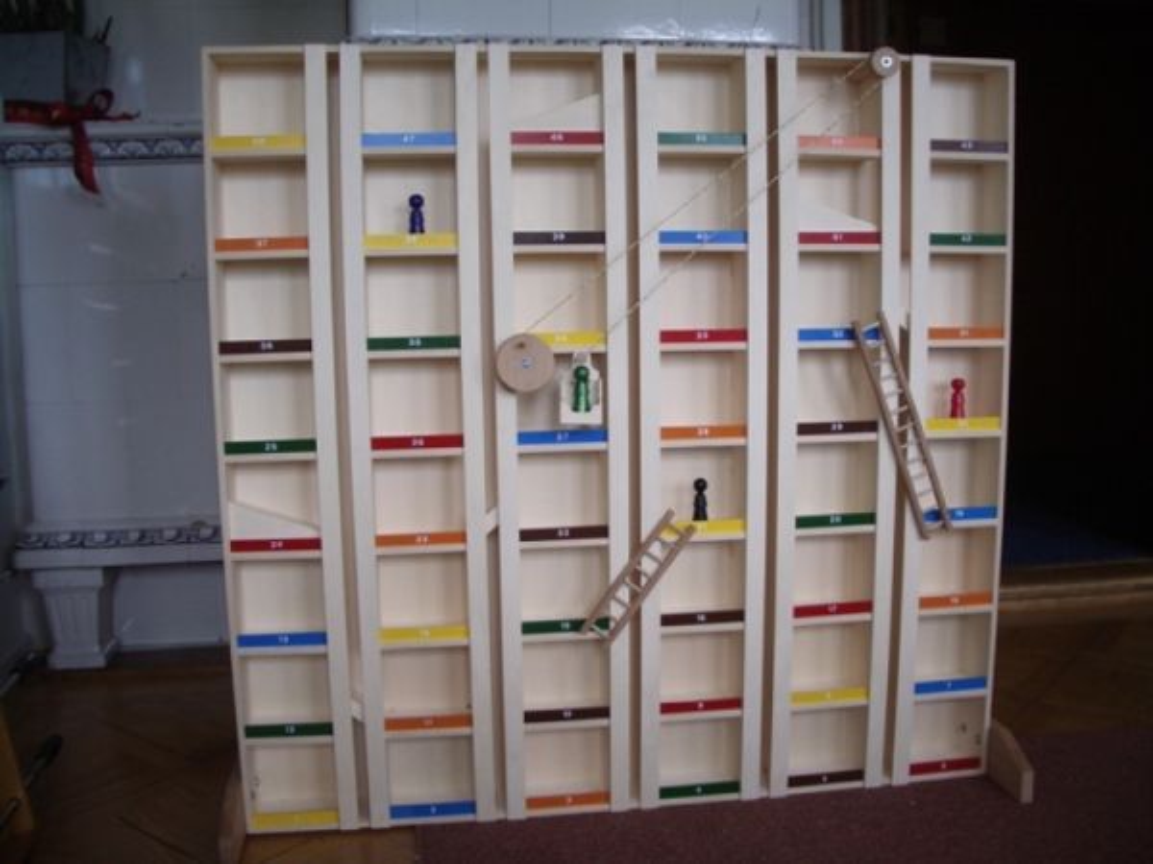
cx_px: 576
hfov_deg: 52.6
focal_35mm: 35
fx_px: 1166
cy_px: 432
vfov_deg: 40.7
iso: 100
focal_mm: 5.8
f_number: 2.6
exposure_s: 1/60
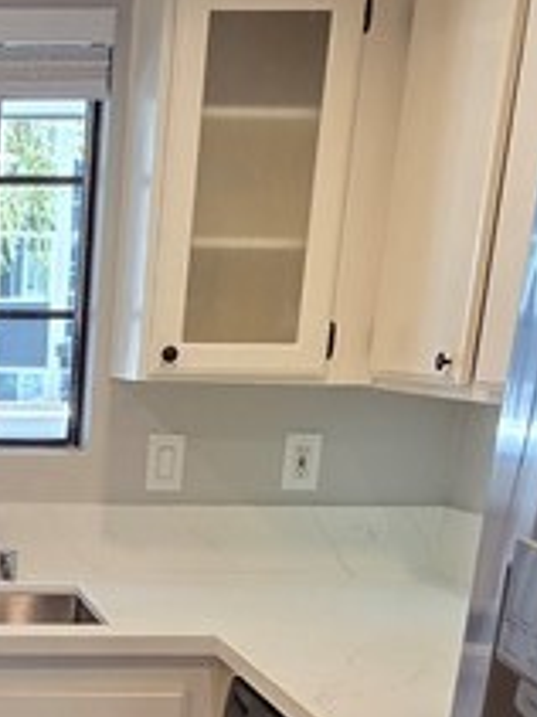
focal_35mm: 63
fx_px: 1304
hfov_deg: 20.9
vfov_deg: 28.4
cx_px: -180
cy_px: 751
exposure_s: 1/120
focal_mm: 2.2
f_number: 1.9
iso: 125
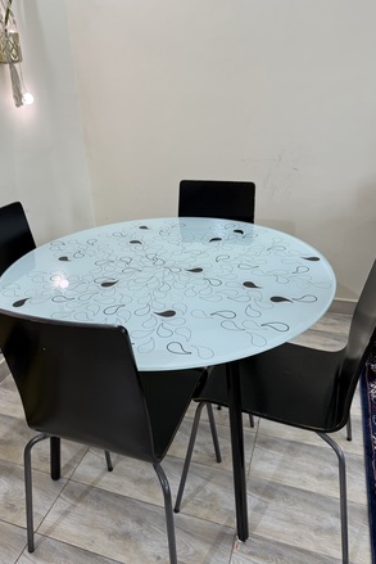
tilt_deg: -26.8
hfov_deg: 49.5
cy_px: 283
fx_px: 407
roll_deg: +3.3
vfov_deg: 69.4
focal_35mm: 26
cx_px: 165
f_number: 1.78
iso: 125
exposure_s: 1/60
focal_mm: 6.76
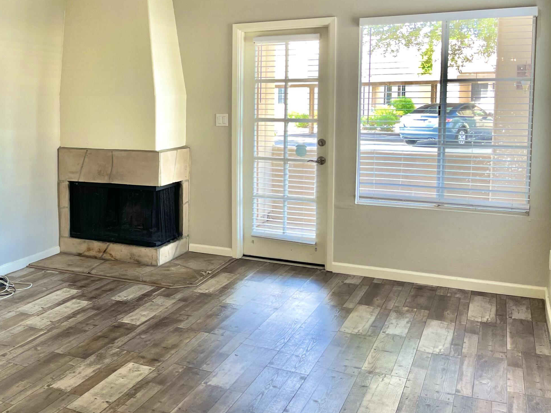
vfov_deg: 35.7
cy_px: 147
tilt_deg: -4.5
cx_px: 127
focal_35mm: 40
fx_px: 637
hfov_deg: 44.9
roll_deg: +0.7
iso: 80
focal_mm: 5.1
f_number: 1.6
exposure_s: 1/120
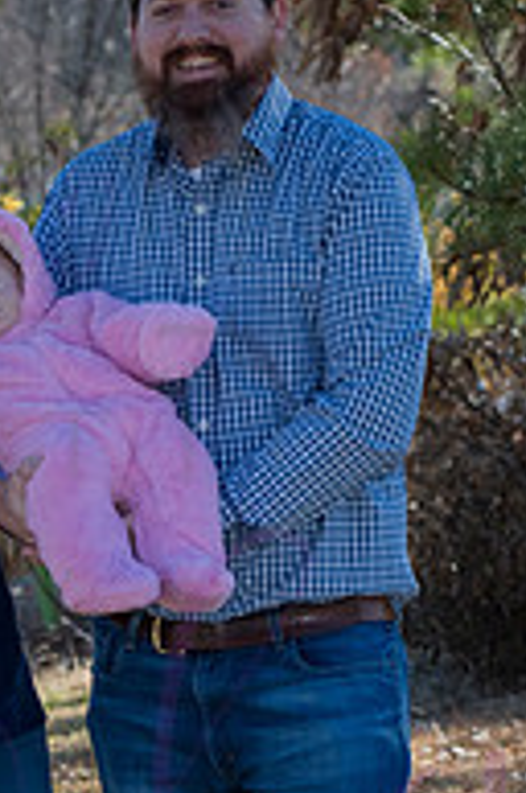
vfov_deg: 11.0
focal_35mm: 187
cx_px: 70
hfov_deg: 7.3
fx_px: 4113
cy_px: 592
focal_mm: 80
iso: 400
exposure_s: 1/500
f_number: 6.3
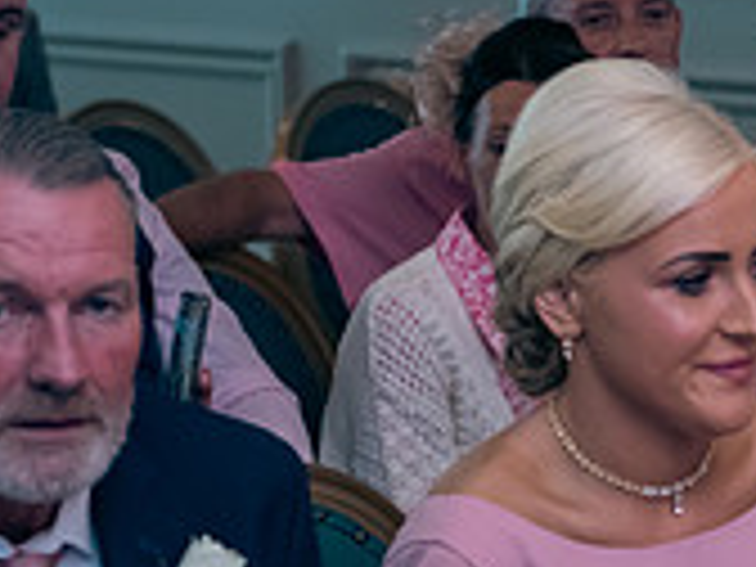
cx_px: 1012
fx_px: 5067
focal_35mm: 232
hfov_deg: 8.4
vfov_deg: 6.4
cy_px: 592
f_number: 3.5
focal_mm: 70
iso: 640
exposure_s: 1/160
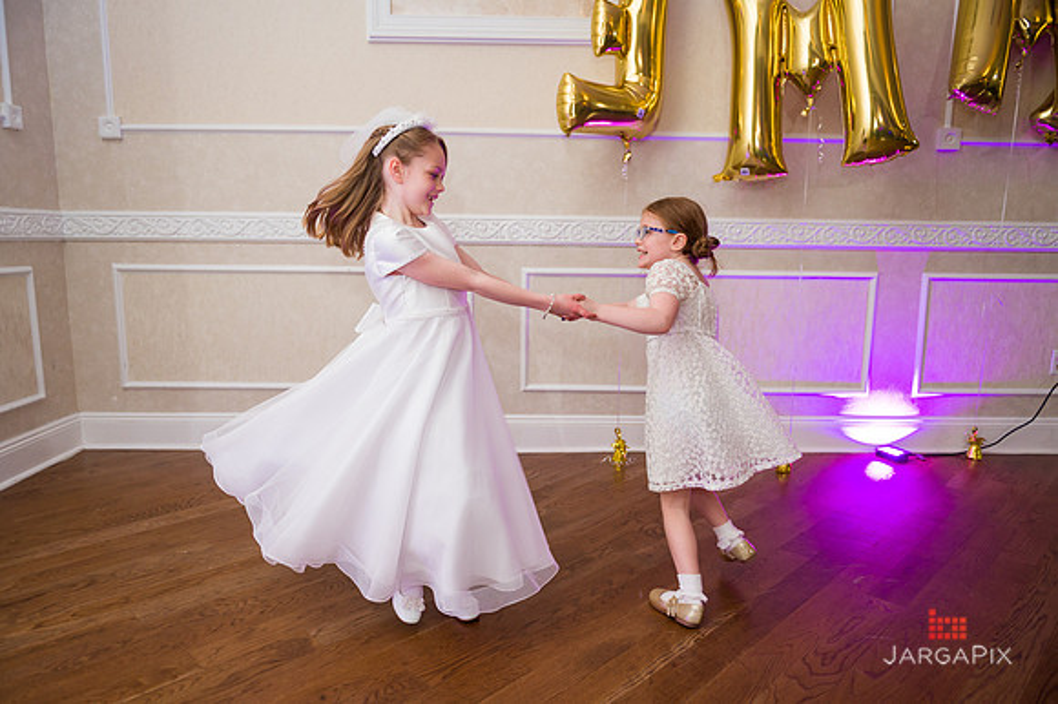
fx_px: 705
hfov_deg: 73.8
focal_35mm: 24
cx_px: 529
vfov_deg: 53.1
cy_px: 352
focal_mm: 24
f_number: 3.2
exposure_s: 1/200
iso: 1000
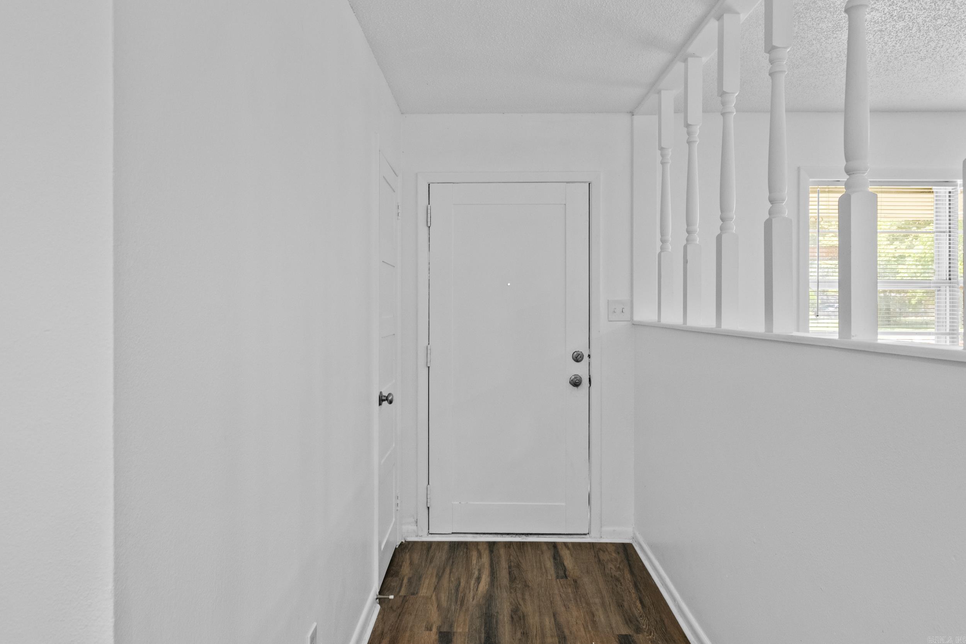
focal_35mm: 23
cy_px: 322
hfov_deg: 76.1
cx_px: 483
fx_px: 617
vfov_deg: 55.1
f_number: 8
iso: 800
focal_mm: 15.1
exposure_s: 1/3
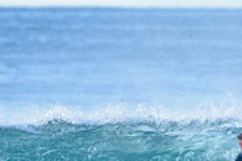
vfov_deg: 0.6
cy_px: 188
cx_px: 185
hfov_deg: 1.0
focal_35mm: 2160
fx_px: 14519
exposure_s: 1/2000
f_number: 5.6
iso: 560
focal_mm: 500
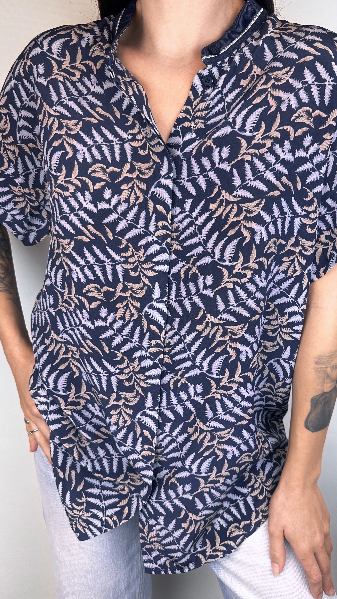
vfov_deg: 69.9
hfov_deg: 42.8
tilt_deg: -14.3
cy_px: 303
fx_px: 429
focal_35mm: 27
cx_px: 188
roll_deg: -0.4
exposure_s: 1/107
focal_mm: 6.86
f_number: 1.78
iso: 64
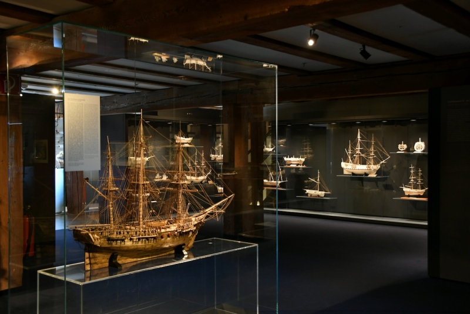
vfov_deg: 36.9
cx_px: 235
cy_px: 157
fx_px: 470
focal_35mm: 36
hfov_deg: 53.1
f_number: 3.8
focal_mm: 24
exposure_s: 1/30
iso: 2000
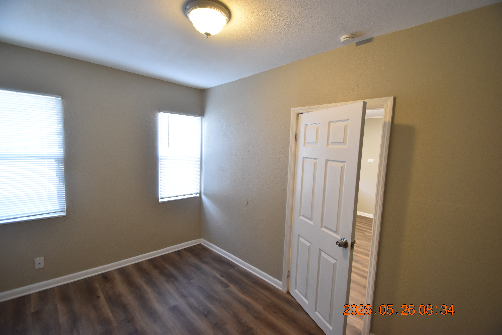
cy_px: 168
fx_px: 209
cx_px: 251
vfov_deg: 77.3
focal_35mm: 15
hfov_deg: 100.4
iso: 800
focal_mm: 10
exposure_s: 1/60
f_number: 3.5
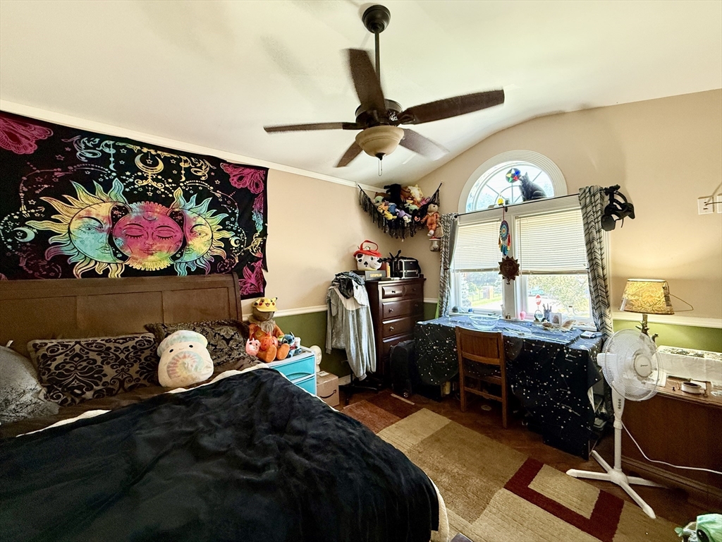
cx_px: 361
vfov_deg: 85.7
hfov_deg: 102.1
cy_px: 271
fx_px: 292
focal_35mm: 14
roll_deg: +0.5
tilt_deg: -0.8
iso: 400
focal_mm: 2.22
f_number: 2.2
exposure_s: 1/60
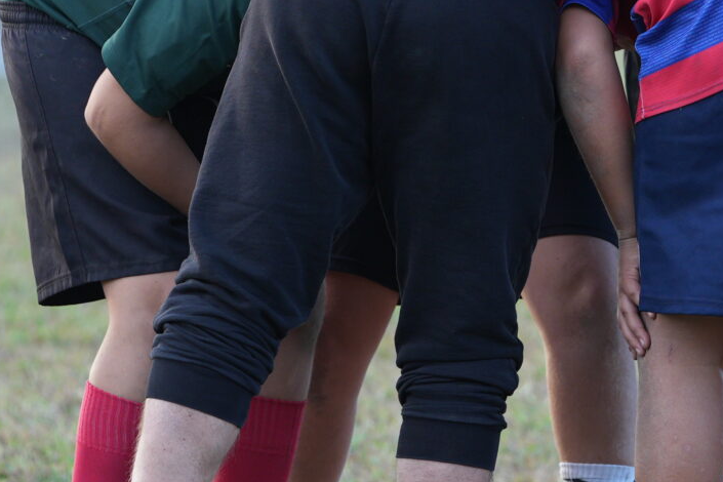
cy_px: 103
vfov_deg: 1.9
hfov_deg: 2.8
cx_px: 514
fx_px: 14579
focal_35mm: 726
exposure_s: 1/320
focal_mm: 200
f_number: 3.5
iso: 400
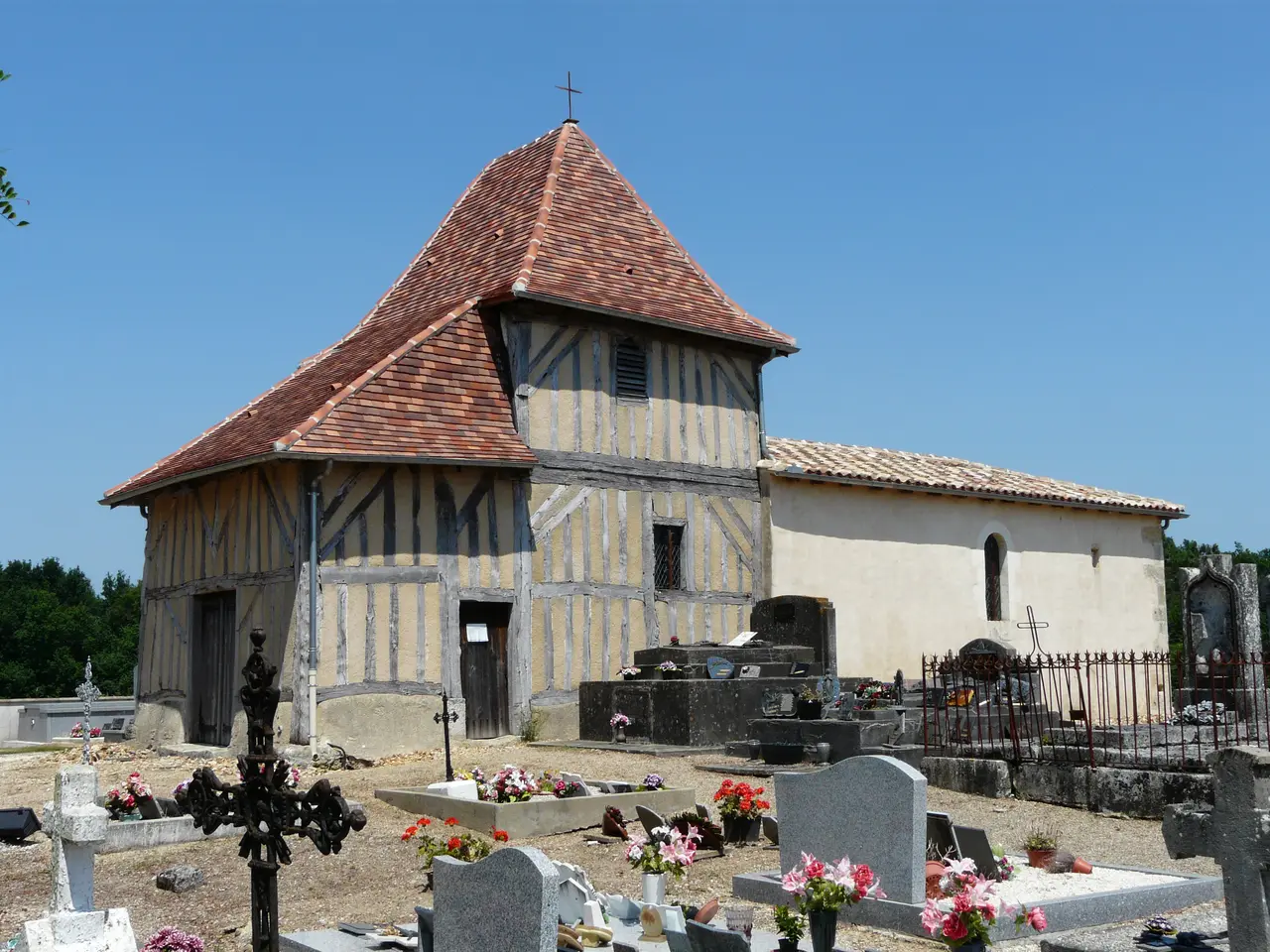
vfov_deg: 34.3
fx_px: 1541
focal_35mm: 42
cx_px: 635
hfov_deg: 44.8
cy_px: 476
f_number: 6.3
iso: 100
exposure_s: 1/500
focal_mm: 6.8
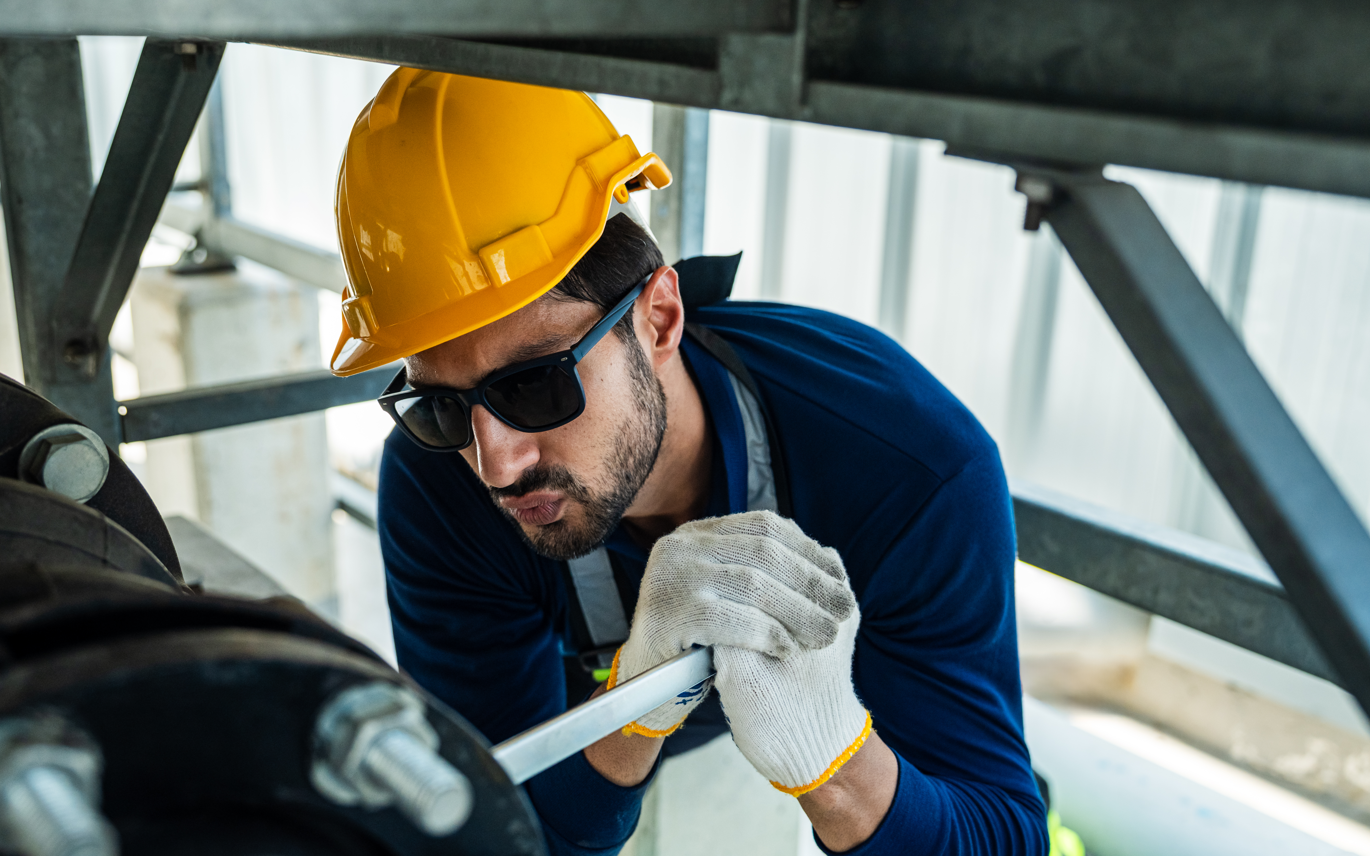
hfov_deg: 50.4
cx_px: 676
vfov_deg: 32.8
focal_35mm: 39
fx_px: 1456
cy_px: 464
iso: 640
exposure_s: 1/500
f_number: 3.2
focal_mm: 36
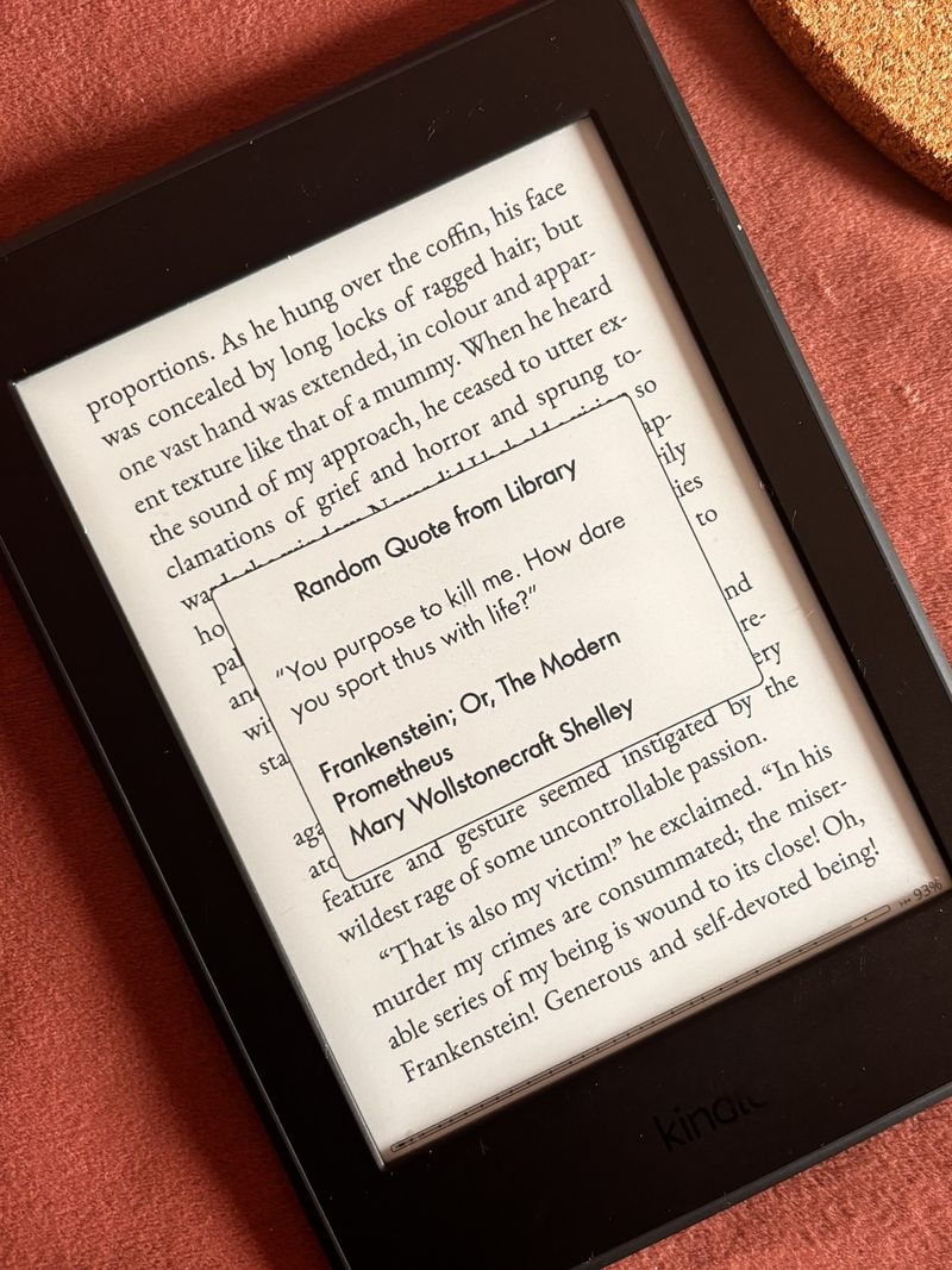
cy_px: 635
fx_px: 1430
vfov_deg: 47.9
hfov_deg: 36.8
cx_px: 476
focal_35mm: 39
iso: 160
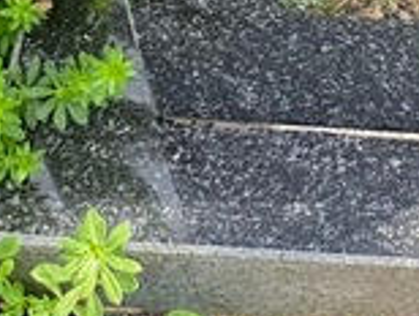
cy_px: -264
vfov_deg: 5.4
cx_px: 960
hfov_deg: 7.0
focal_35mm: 270
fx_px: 3273
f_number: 2
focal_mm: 6
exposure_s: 1/240
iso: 20
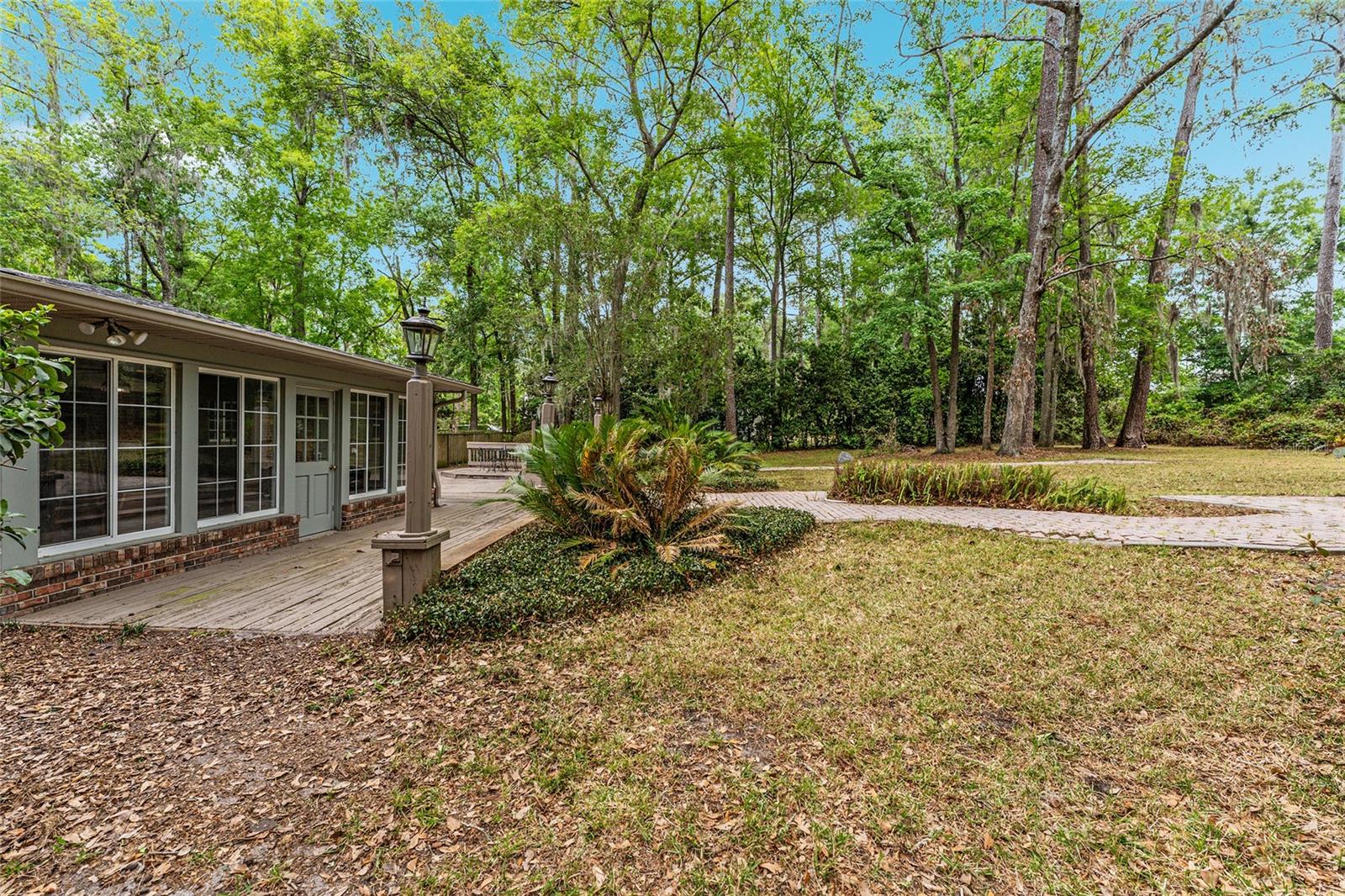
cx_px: 672
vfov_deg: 78.4
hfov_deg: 101.5
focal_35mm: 15
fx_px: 549
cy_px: 448
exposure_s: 1/200
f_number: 7.1
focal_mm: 14.7
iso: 400
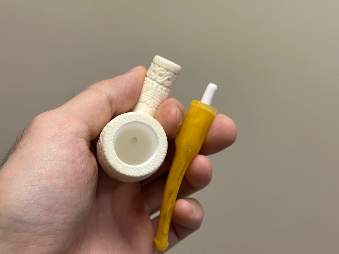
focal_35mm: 48
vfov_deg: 30.3
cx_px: 170
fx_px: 470
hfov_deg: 39.7
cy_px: 127
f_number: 1.78
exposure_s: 1/121
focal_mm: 6.86
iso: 80
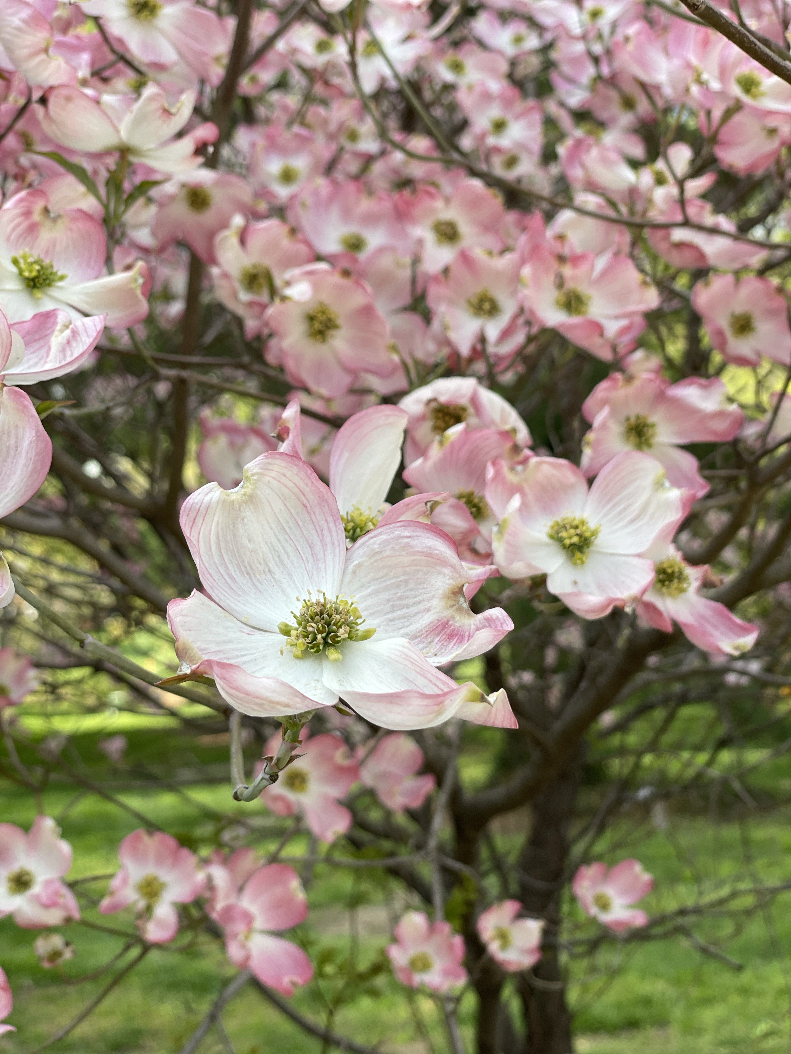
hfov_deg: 28.0
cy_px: 527
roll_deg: +3.9
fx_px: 1584
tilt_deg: +2.6
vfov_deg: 36.8
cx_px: 396
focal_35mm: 52
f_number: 2
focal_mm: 6
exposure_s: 1/167
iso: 25
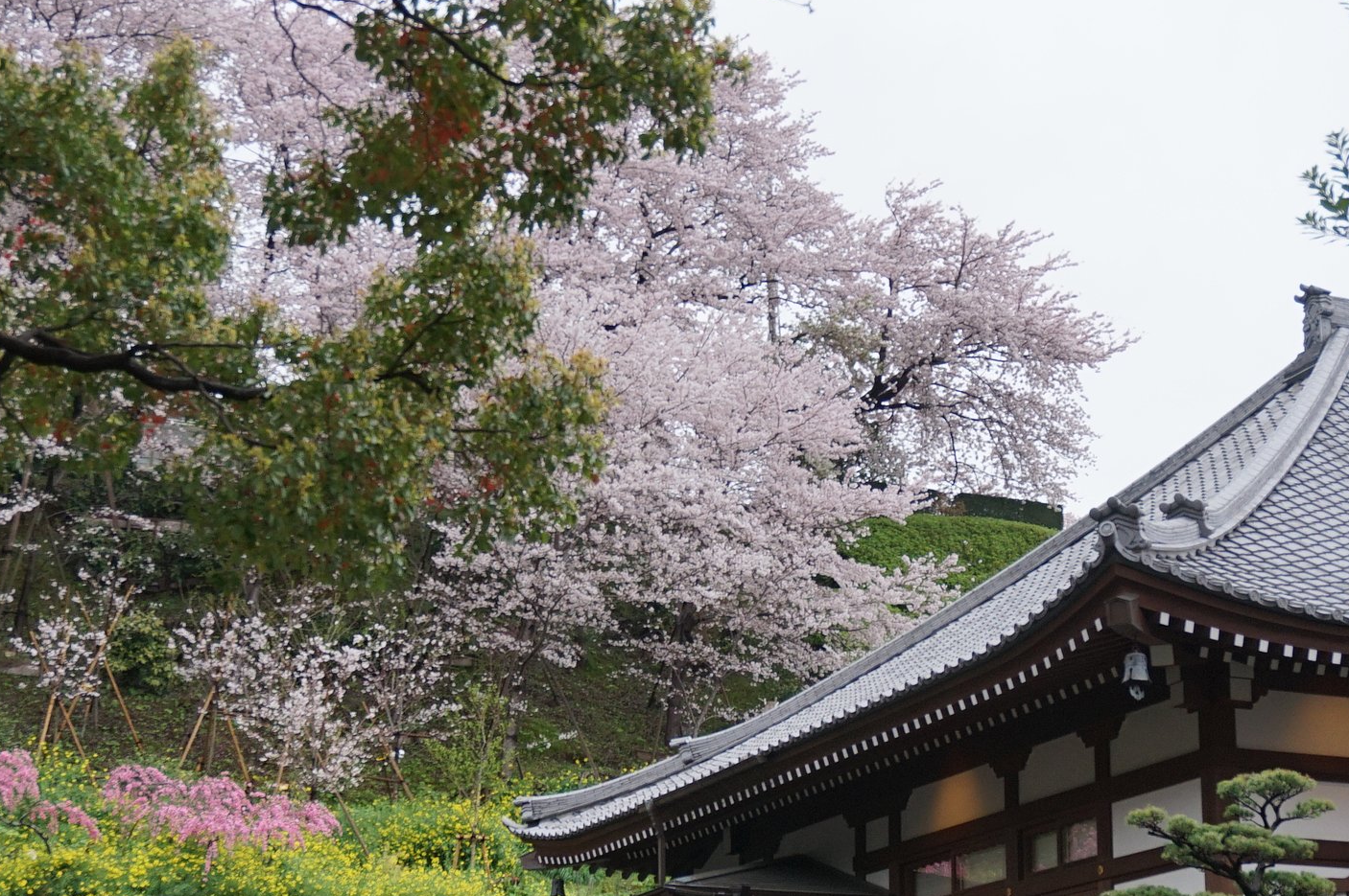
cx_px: 680
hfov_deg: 30.1
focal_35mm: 67
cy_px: 609
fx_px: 2509
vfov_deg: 20.2
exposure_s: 1/60
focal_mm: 31
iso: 400
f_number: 5
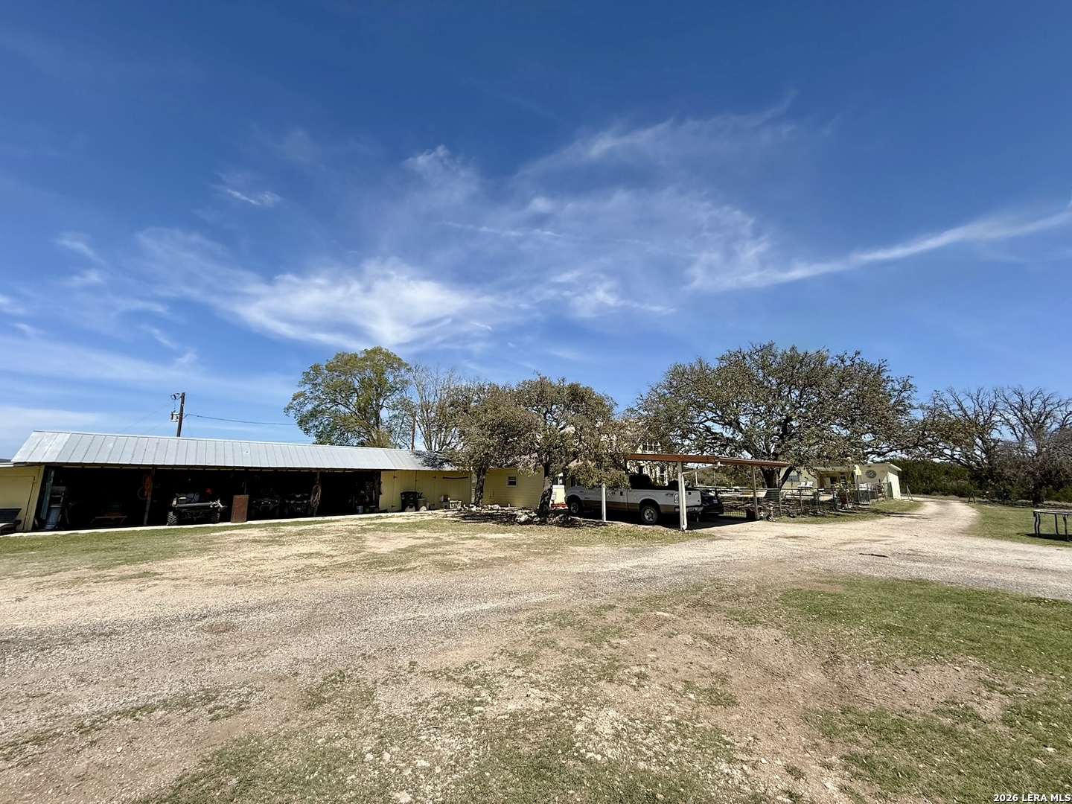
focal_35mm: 14
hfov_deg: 102.1
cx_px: 536
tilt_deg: +10.4
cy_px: 402
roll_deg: -0.3
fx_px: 434
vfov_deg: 85.7
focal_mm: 2.22
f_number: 2.2
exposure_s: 1/2092
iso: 50
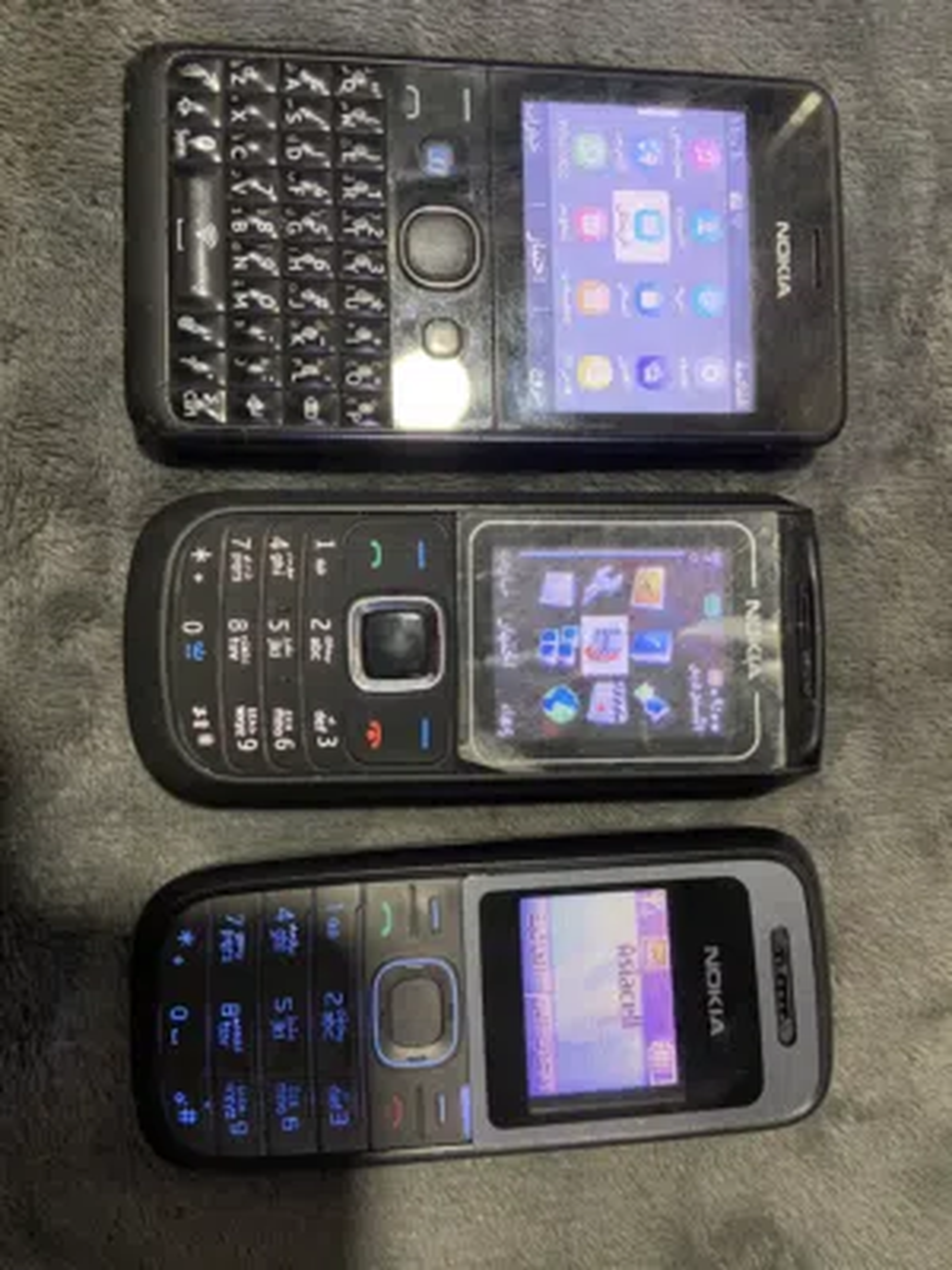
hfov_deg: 53.1
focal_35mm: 26
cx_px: 476
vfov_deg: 67.3
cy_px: 635
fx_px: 953
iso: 500
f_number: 1.8
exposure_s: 1/34
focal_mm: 4.25
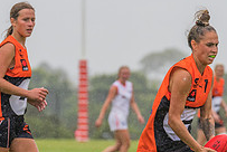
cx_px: 200
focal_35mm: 771
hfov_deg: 2.7
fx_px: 4869
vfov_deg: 1.8
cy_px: 111
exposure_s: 1/1600
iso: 800
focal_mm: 270
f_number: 7.1
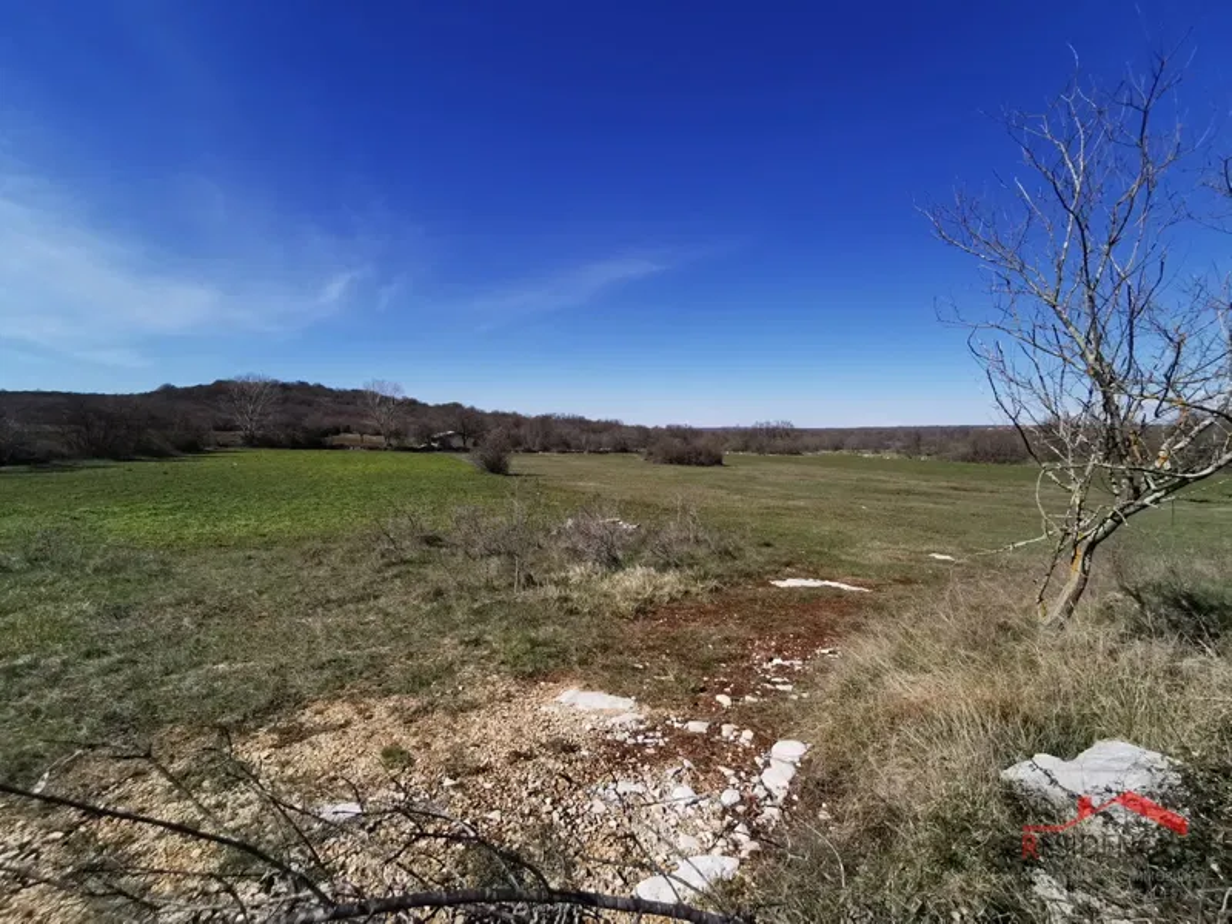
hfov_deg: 94.5
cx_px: 616
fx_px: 569
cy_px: 462
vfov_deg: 78.1
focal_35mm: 16
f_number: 2.2
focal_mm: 2.35
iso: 50
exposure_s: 1/1279
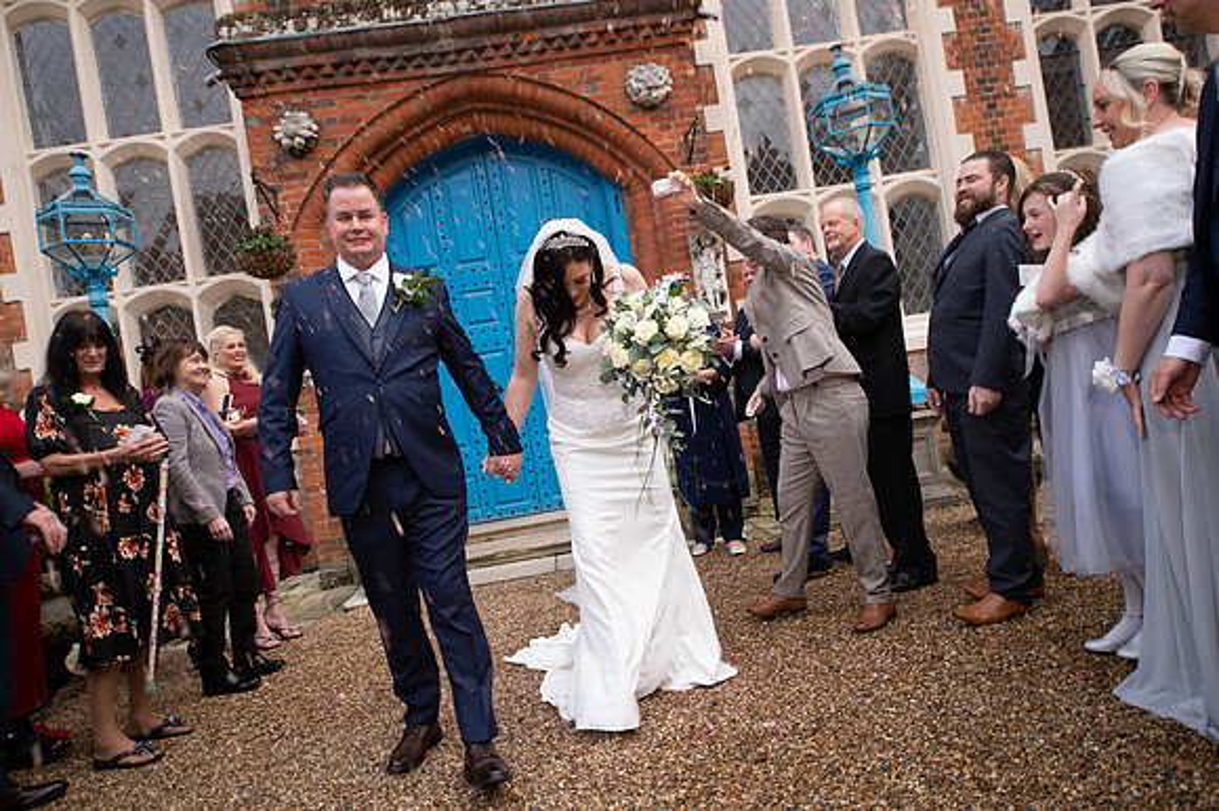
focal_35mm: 24
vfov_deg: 53.1
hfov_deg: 73.8
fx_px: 812
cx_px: 610
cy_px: 406
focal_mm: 24
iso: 125
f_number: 4
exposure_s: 1/100
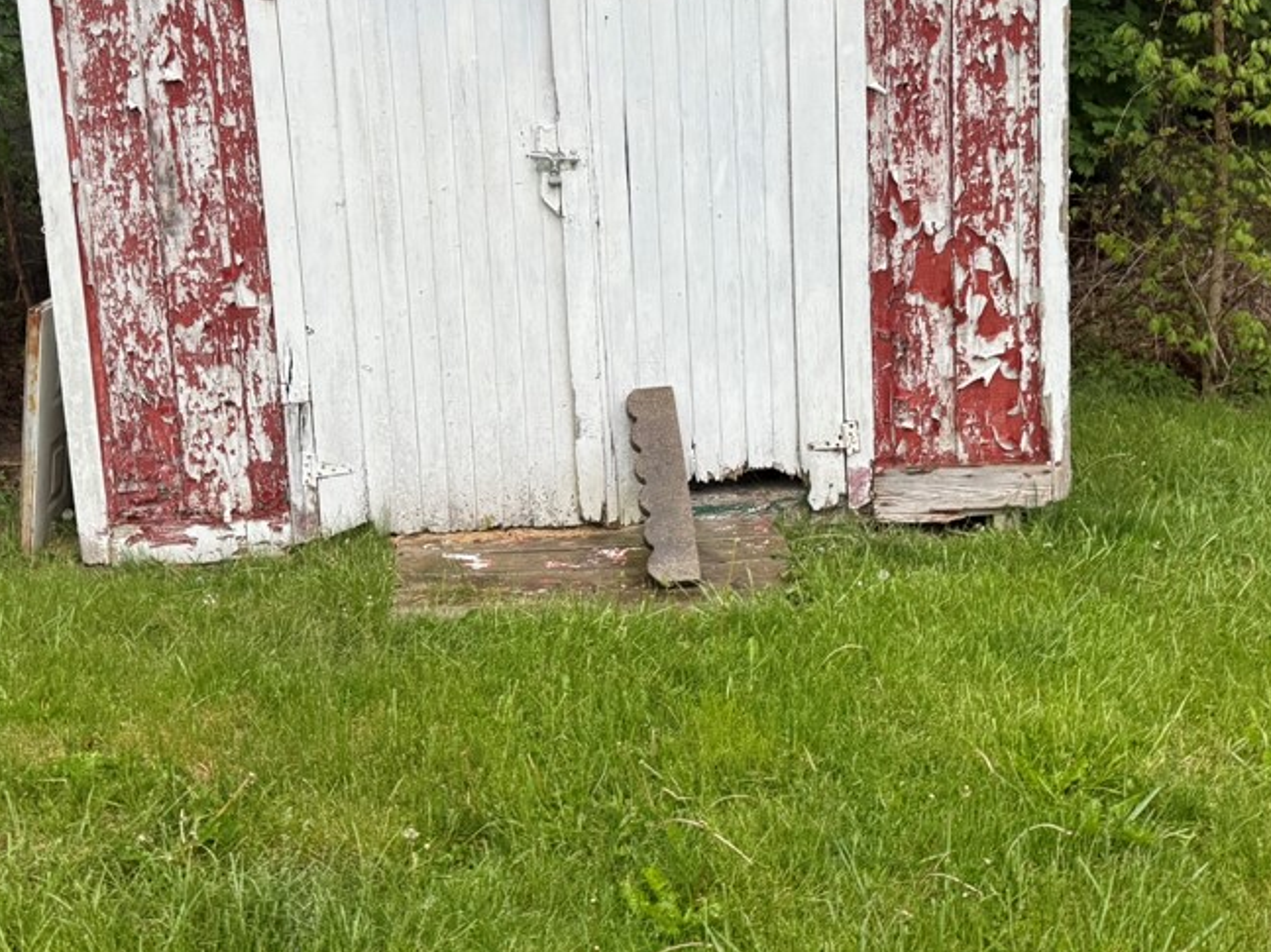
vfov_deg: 36.7
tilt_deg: -8.6
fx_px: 1395
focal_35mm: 38
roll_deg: +3.9
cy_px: 224
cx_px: 605
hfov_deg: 49.0
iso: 200
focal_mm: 6.76
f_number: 1.78
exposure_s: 1/121
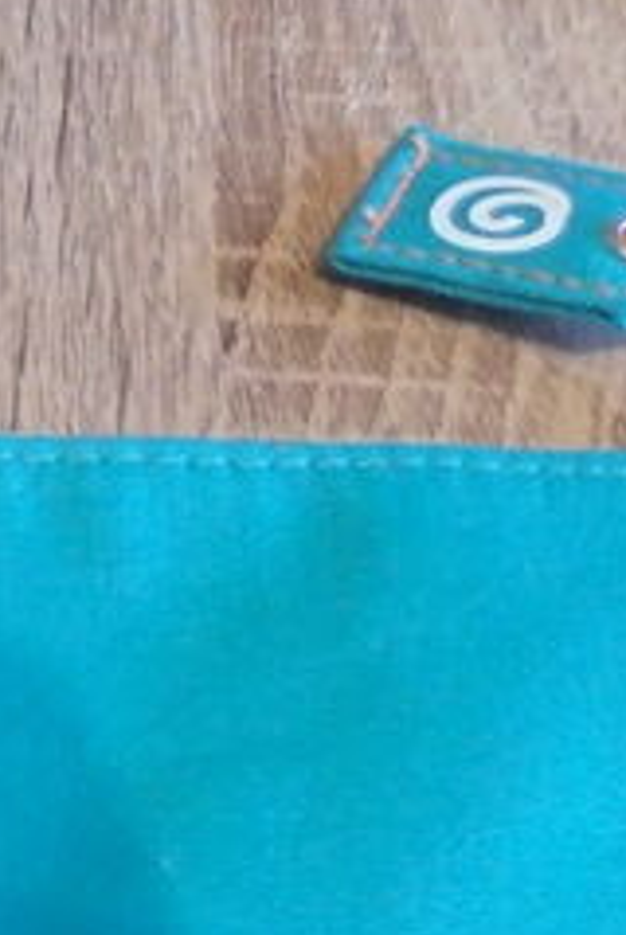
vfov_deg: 17.2
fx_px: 2939
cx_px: -399
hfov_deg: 11.5
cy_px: 1138
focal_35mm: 113
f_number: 3.5
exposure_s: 1/25
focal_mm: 4.6
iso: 400
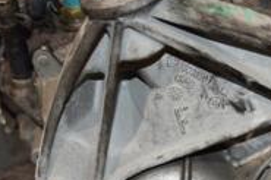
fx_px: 805
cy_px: 107
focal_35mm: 107
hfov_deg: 18.9
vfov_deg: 12.8
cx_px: 215
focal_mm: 22
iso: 800
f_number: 5
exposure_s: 1/60
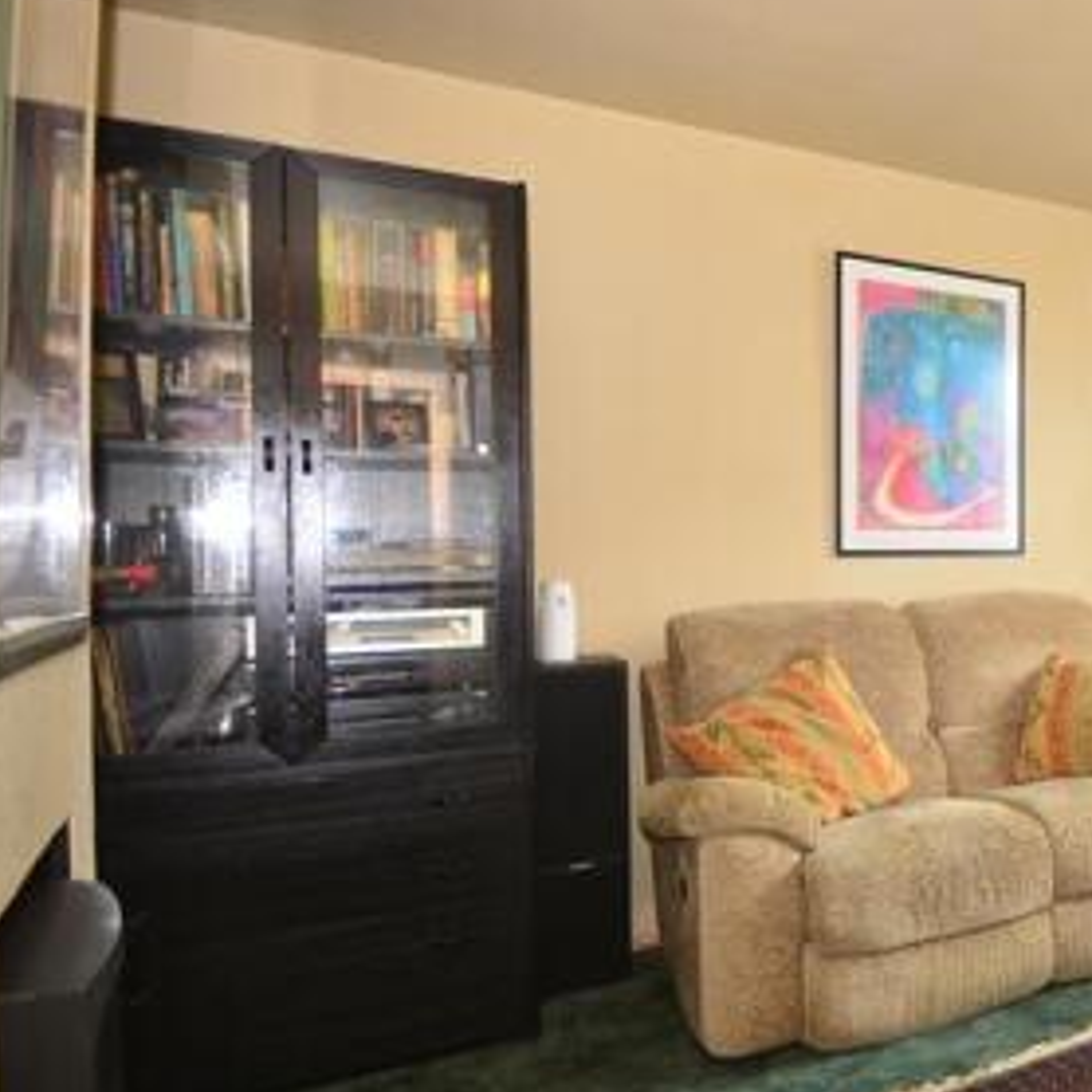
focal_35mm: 30
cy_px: 538
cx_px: 1198
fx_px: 1071
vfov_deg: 54.0
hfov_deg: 42.6
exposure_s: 1/5
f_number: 5
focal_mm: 10
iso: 200
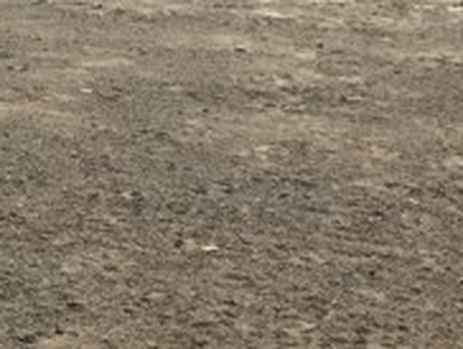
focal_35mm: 123
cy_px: -324
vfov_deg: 11.1
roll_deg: +0.4
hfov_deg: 14.2
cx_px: -359
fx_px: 1647
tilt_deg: +1.1
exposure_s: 1/5319
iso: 20
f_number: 1.8
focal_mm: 3.99
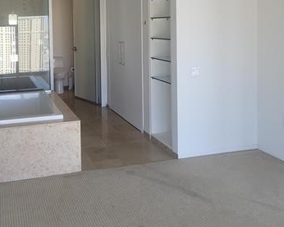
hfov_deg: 41.8
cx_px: 115
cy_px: 50
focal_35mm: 44
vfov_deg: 33.3
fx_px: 370
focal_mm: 5.4
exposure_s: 1/120
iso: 50
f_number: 1.8
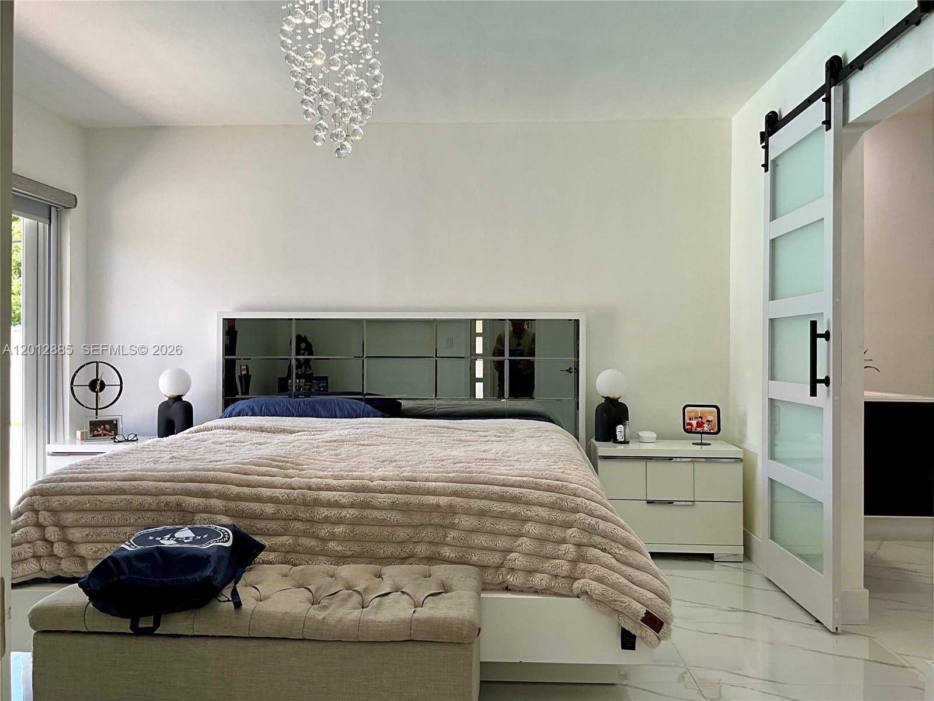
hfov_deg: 61.7
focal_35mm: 29
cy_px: 350
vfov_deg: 48.2
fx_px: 782
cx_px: 467
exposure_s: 1/120
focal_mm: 3
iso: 25
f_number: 1.8
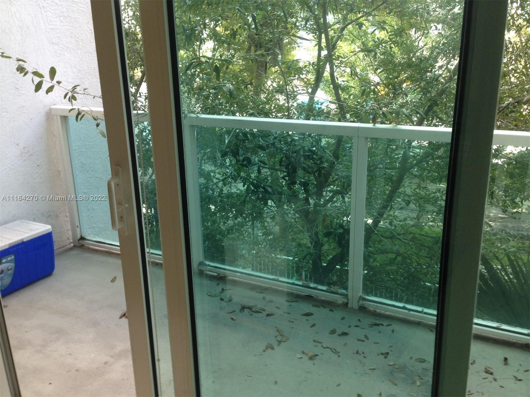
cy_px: 198
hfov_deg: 55.4
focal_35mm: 33
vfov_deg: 42.9
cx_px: 265
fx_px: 505
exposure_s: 1/60
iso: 64
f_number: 2.4
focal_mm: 4.12
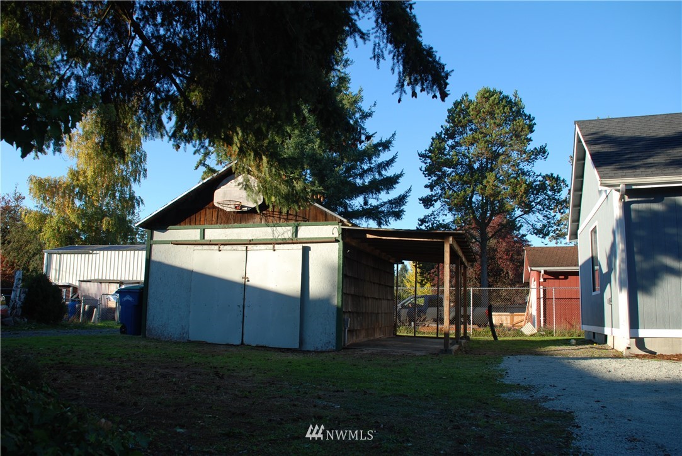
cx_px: 341
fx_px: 569
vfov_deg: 43.7
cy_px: 228
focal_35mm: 30
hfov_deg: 61.9
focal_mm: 20
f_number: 5.6
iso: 110
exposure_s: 1/125
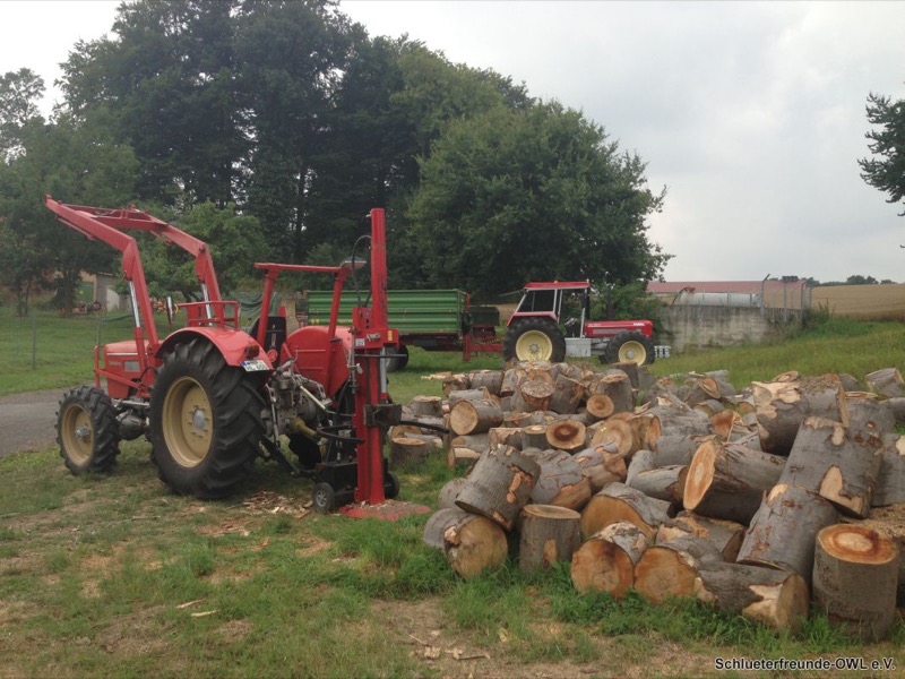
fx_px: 863
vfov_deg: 42.9
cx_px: 452
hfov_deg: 55.4
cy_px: 340
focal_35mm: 33
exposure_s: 1/753
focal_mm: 4.13
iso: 50
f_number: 2.4
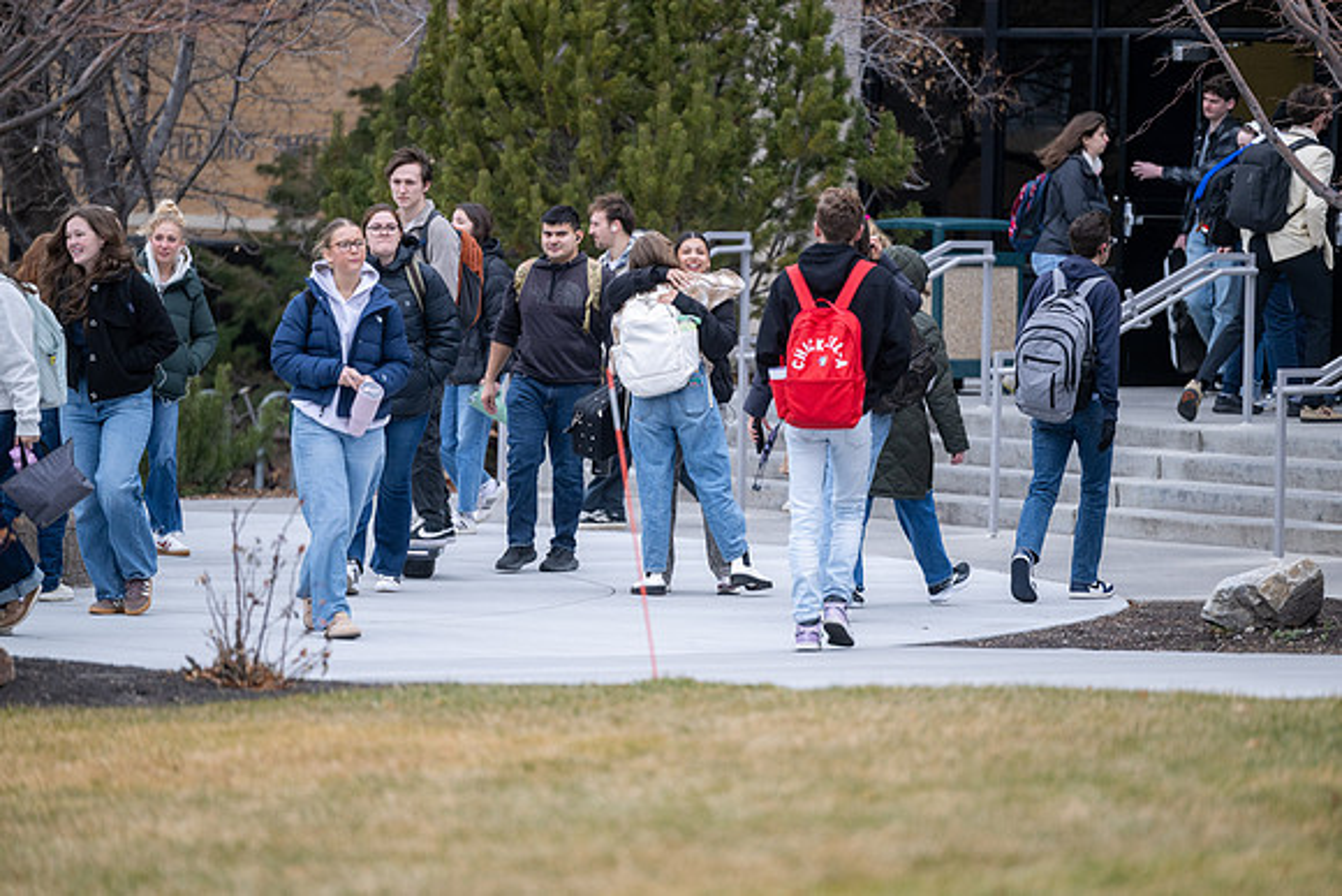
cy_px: 448
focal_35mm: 200
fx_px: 7457
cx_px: 671
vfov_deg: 6.9
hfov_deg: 10.3
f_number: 2.8
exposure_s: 1/640
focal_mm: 200
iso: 400
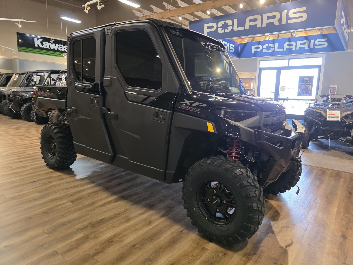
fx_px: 235
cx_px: 176
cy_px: 132
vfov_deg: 58.9
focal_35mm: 23
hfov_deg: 73.9
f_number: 1.7
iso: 1000
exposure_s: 1/120
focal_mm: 6.3
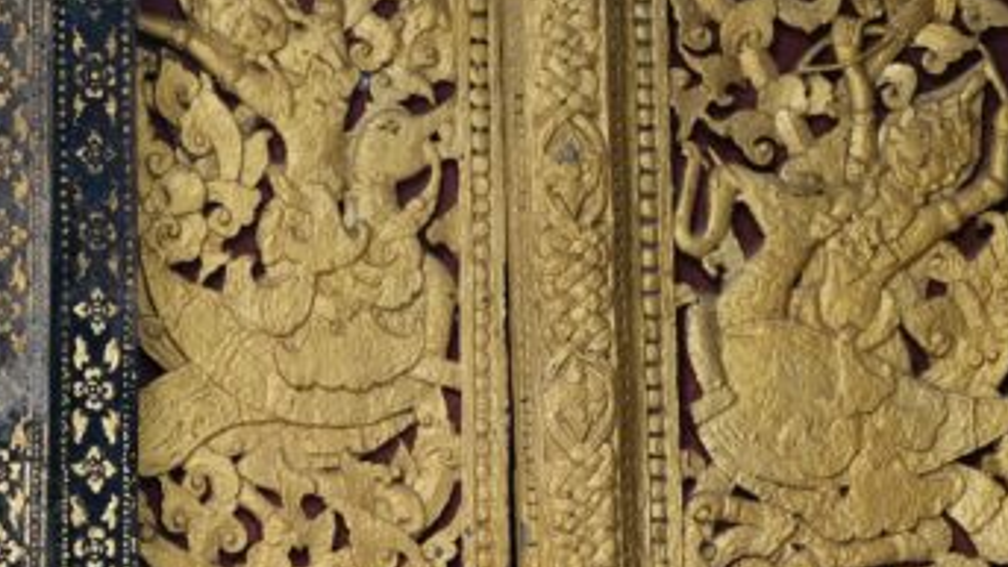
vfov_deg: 7.3
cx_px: -326
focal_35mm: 166
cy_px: 651
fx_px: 4437
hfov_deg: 12.5
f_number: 3.2
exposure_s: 1/450
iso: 320
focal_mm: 35
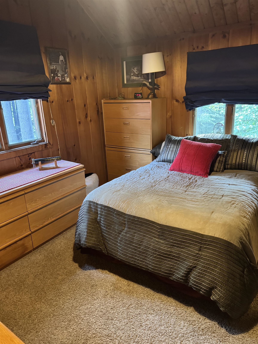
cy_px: 172
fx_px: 239
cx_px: 129
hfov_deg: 56.8
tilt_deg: -17.9
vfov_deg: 71.6
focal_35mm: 24
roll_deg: +3.2
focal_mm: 6.76
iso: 800
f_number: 1.78
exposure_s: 1/43
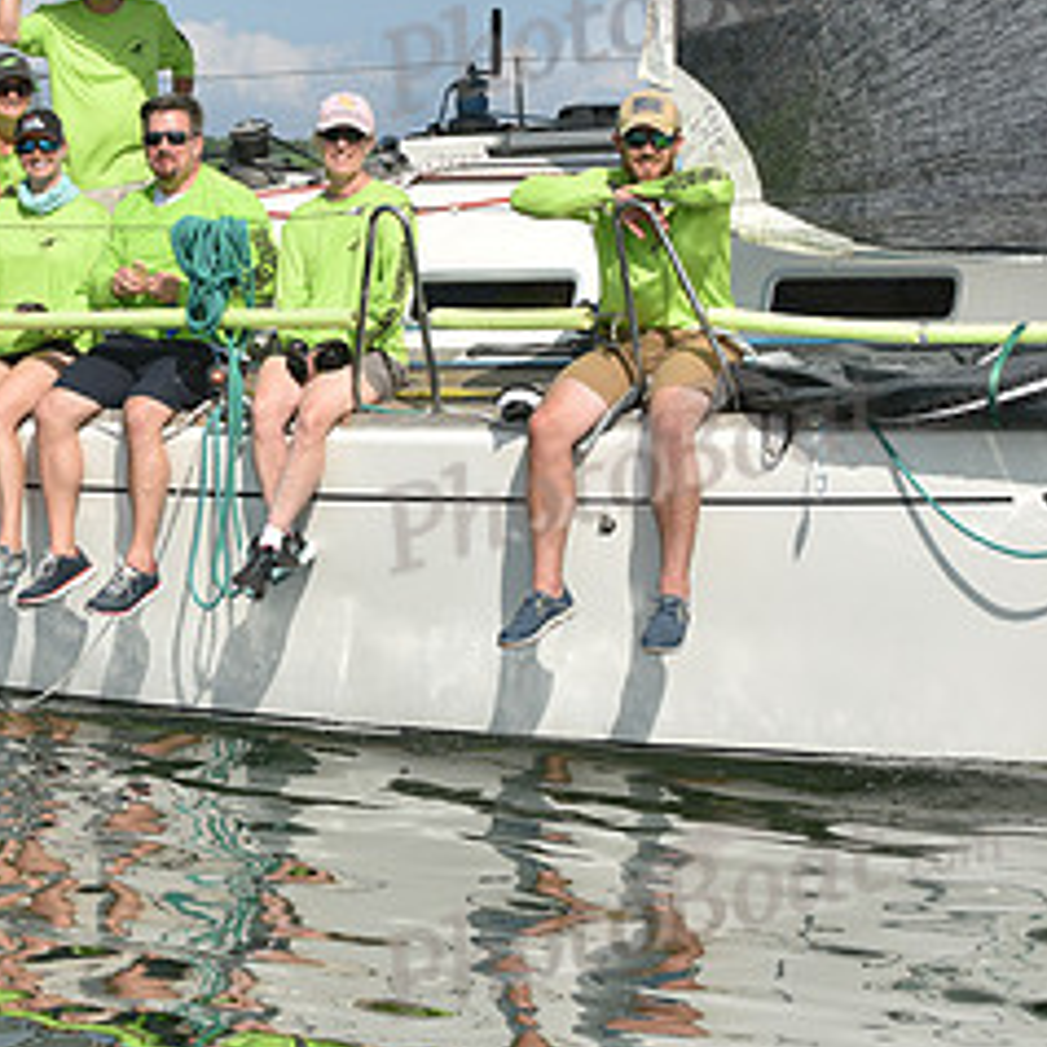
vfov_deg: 12.0
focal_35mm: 145
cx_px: 158
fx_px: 4962
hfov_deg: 12.0
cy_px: 293
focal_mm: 70
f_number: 7.1
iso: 320
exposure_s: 1/2000
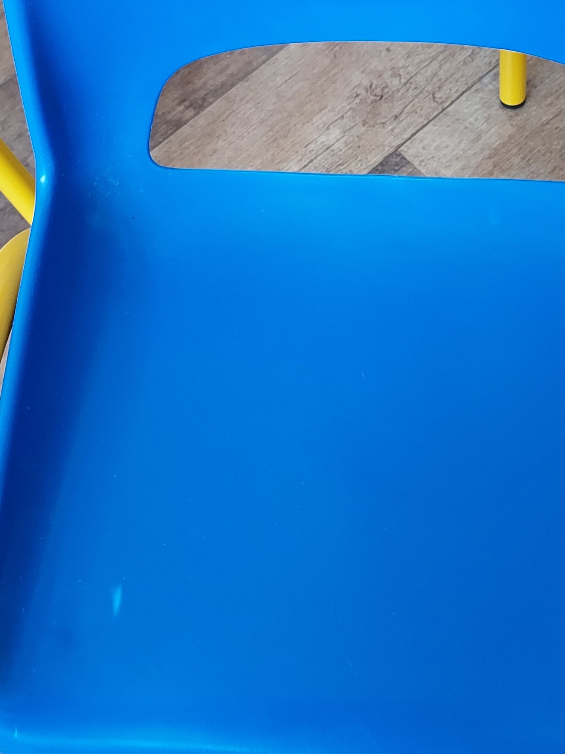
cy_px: 185
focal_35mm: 48
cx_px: 344
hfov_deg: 30.2
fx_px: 1045
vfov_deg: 38.6
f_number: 1.8
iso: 400
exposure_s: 1/50
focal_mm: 4.6
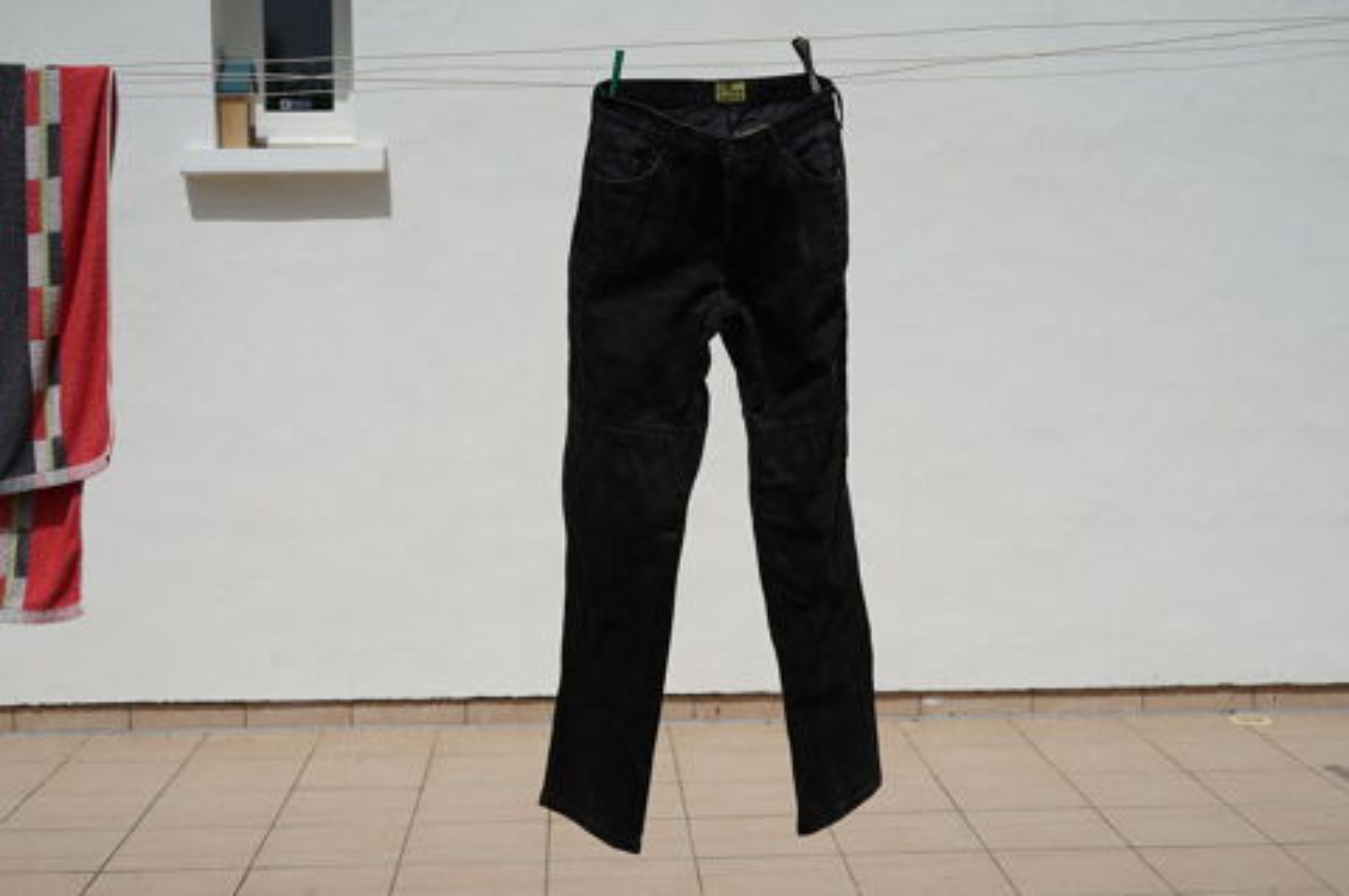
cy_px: 448
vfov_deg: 26.9
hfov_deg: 39.6
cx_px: 674
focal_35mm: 50
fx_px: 1872
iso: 100
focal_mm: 50
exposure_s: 1/640
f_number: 8
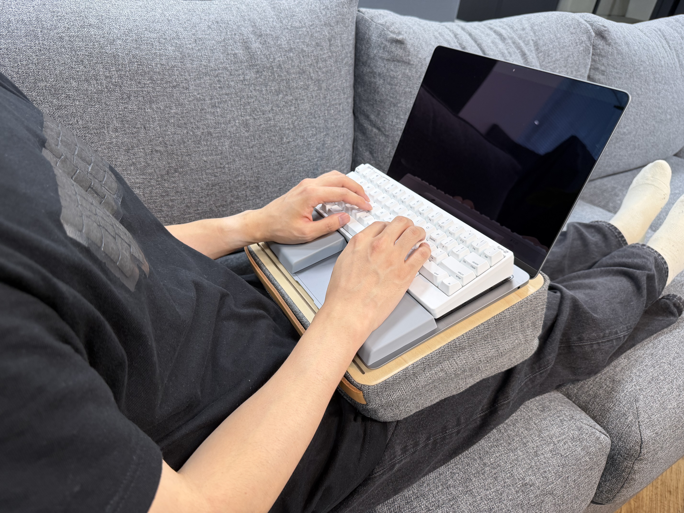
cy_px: 256
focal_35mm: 24
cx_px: 342
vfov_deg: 56.8
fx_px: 474
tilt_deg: -33.5
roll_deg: -7.9
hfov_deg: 71.6
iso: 125
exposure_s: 1/50
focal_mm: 6.76
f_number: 1.78
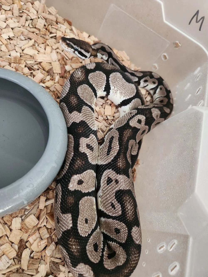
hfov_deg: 58.9
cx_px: 104
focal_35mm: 23
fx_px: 184
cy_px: 138
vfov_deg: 73.9
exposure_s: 1/33.4
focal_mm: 5.4
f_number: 1.8
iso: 640
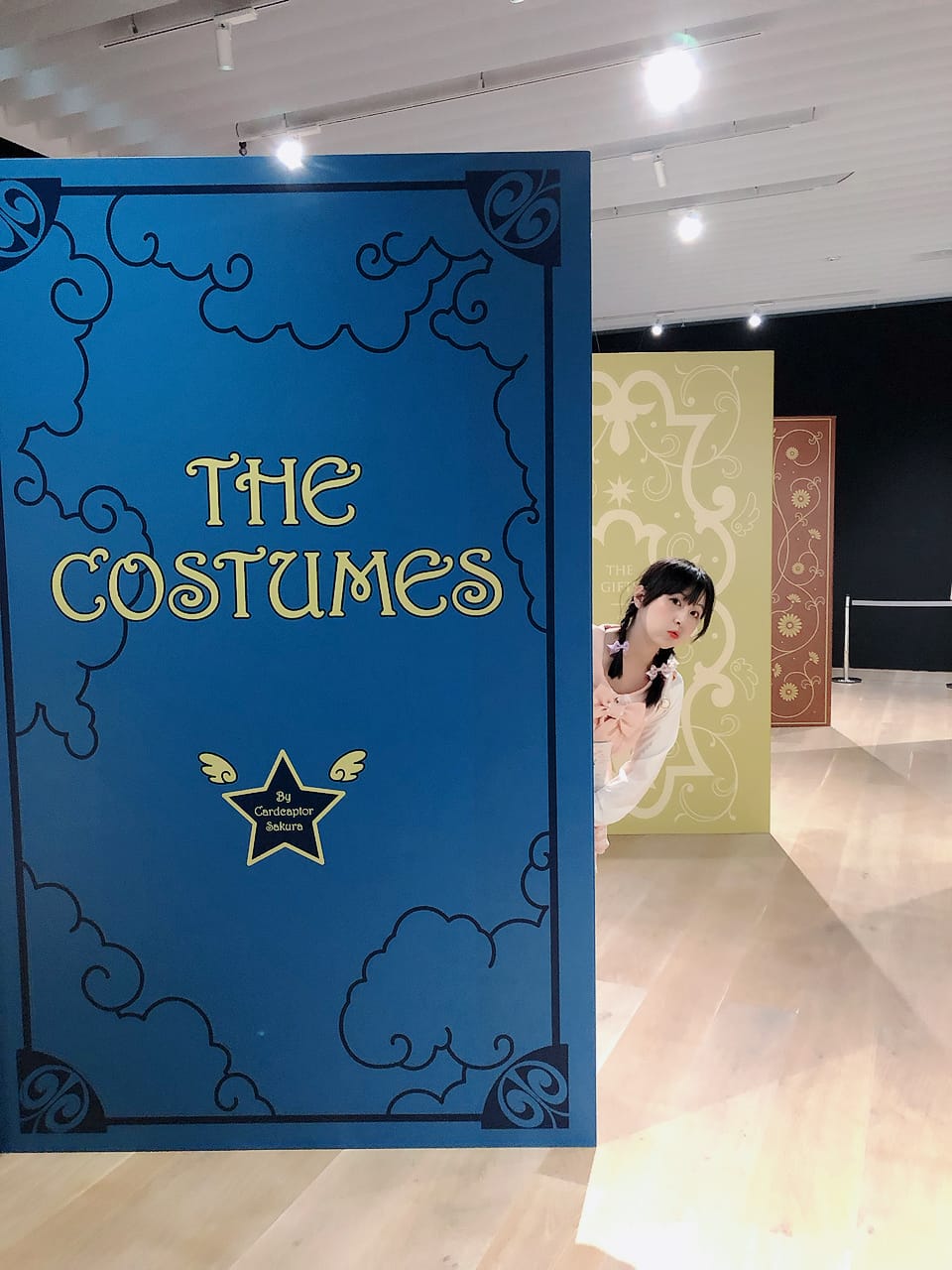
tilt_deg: -7.3
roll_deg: +0.5
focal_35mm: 28
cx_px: 476
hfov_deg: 49.7
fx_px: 1027
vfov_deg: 63.4
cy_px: 635
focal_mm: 3.99
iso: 100
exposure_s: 1/4
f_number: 1.8
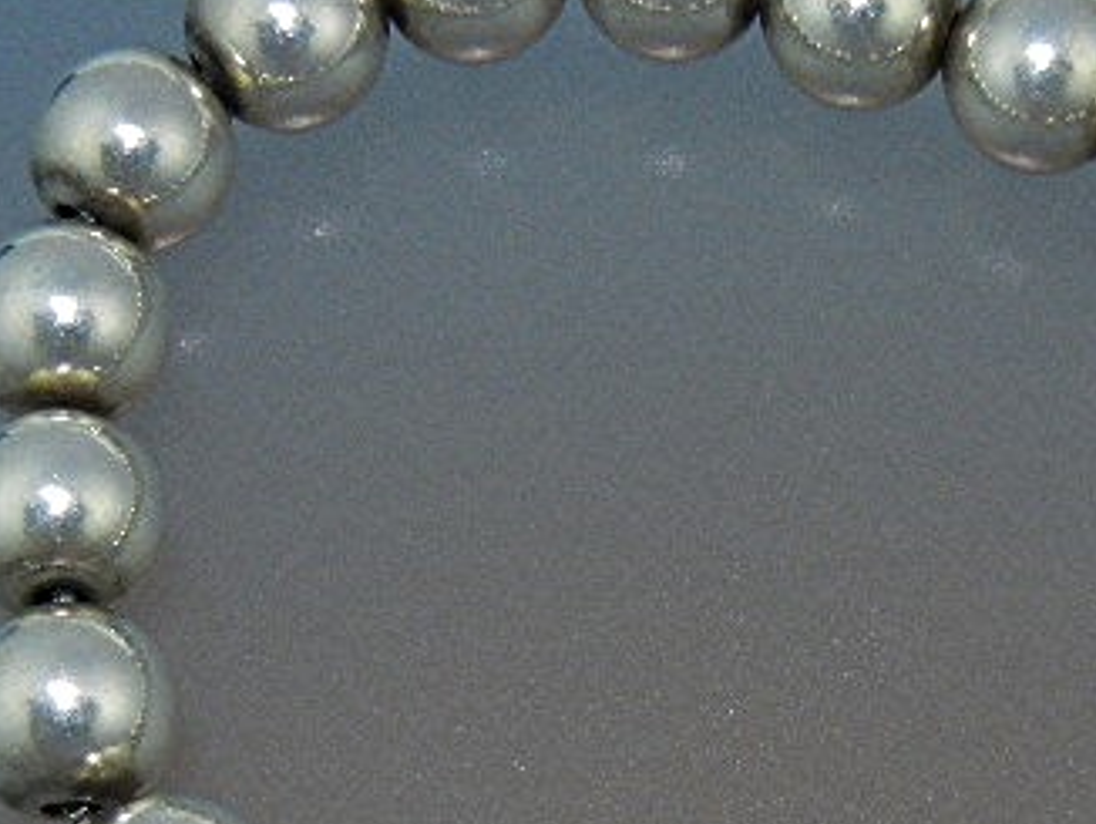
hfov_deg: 19.2
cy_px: 663
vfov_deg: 14.4
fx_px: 3232
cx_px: 777
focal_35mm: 102
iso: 429
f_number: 7.8
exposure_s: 1/30
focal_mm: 9.3
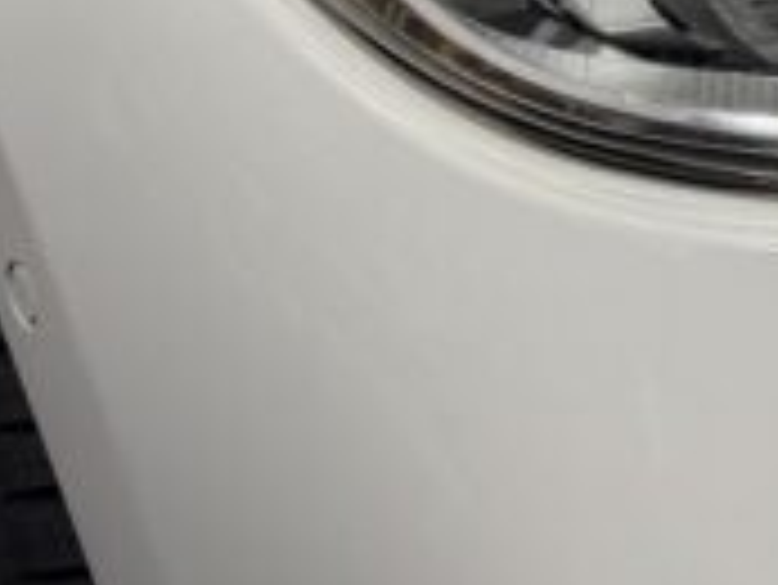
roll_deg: -0.5
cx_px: 1012
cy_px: -196
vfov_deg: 16.2
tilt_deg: -14.1
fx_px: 1934
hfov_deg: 20.7
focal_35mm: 86
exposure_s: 1/108
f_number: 1.78
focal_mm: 6.76
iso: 200
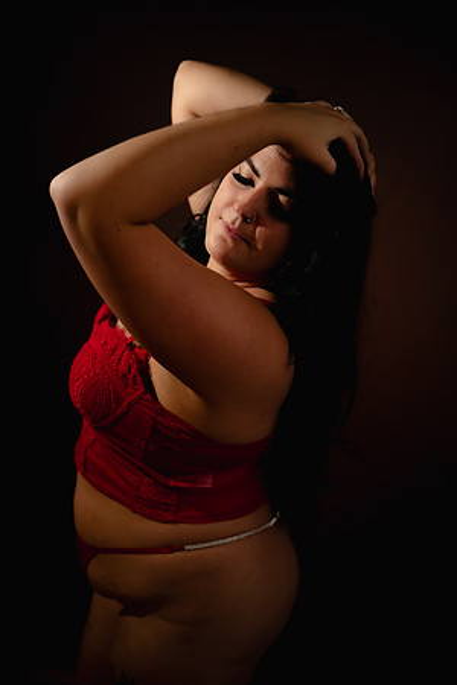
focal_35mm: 35
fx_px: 666
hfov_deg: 37.9
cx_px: 228
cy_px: 342
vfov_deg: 54.4
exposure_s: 1/160
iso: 100
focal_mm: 35
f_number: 2
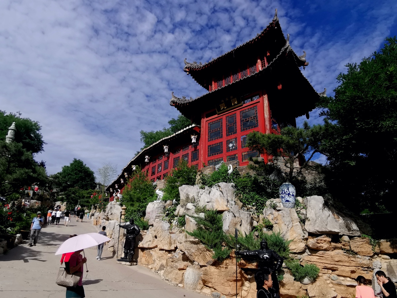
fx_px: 252
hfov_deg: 76.4
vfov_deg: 61.1
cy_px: 149
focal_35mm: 22
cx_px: 198
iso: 50
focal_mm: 2.26
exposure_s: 1/1727
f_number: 2.2
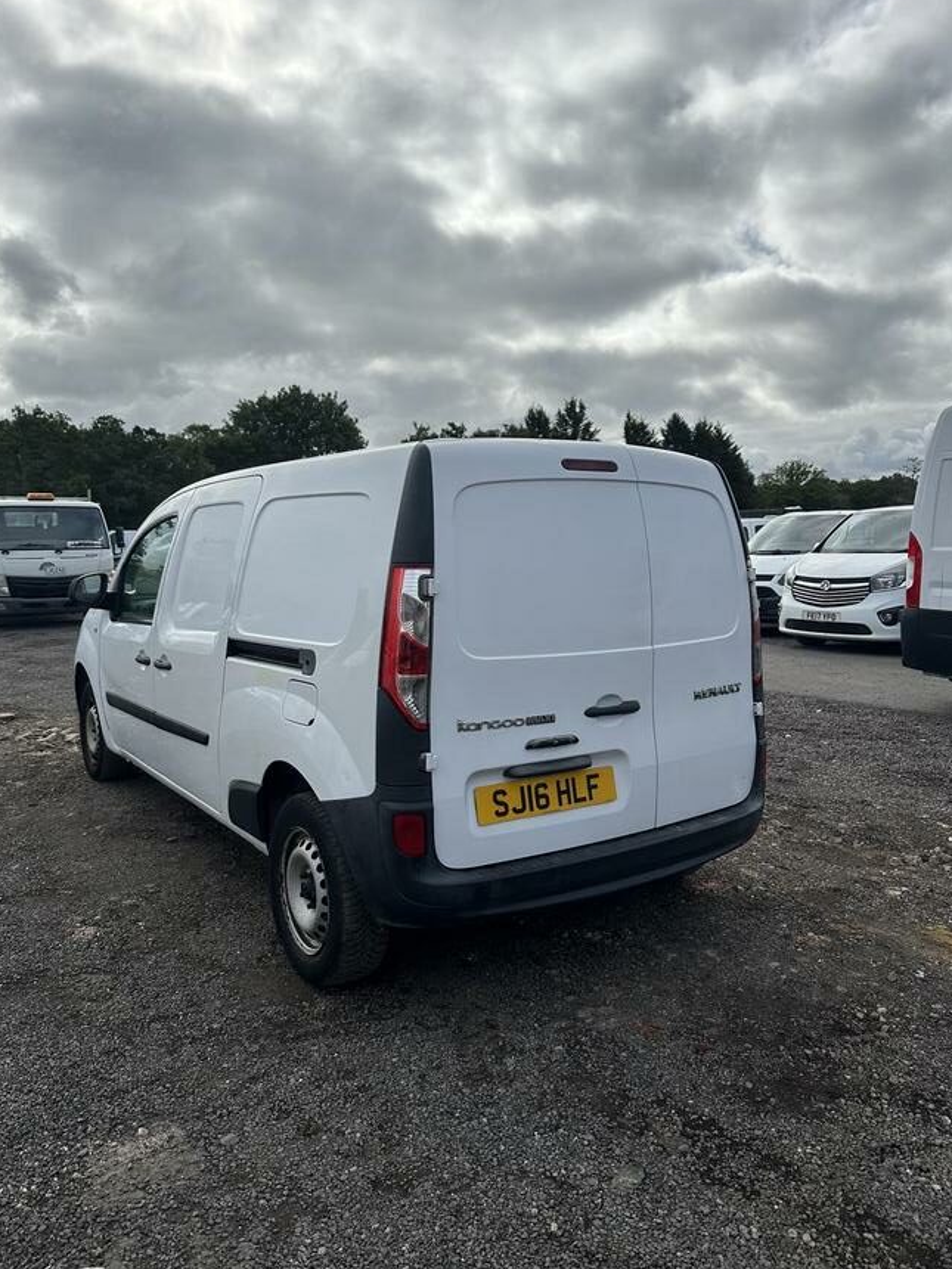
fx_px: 917
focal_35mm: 25
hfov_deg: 54.9
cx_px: 463
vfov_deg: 69.4
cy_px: 621
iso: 80
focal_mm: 6.86
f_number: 1.78
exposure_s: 1/8929
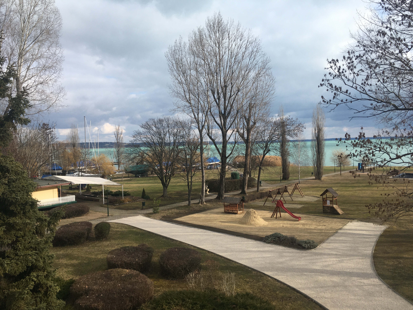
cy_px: 155
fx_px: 346
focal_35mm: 29
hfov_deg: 61.7
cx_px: 206
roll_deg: +1.2
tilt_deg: -2.9
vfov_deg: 48.2
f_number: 2.2
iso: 25
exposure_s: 1/986
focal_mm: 4.15
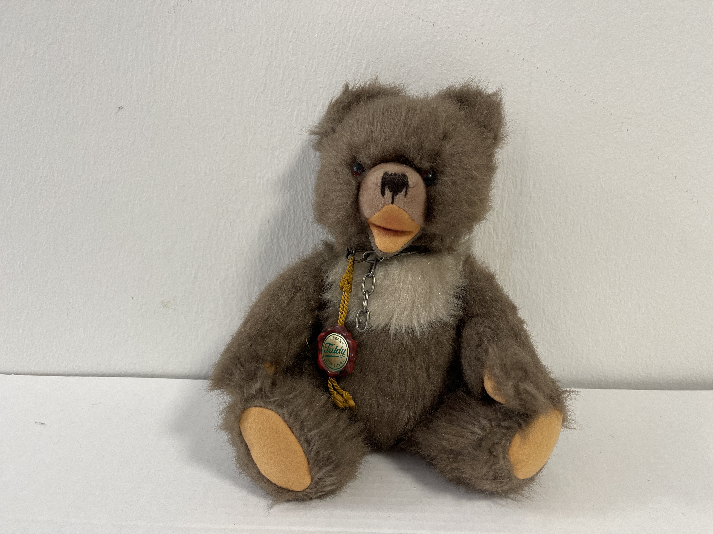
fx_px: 515
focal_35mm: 25
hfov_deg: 69.4
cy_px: 267
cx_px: 356
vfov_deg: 54.9
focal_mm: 5.1
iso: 100
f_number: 1.6
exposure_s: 1/50
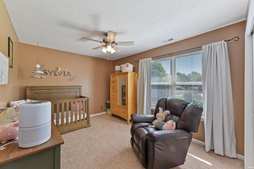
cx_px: 127
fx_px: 99
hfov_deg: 104.2
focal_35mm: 14
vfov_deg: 81.3
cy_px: 84
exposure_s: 1/5
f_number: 11
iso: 400
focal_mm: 14
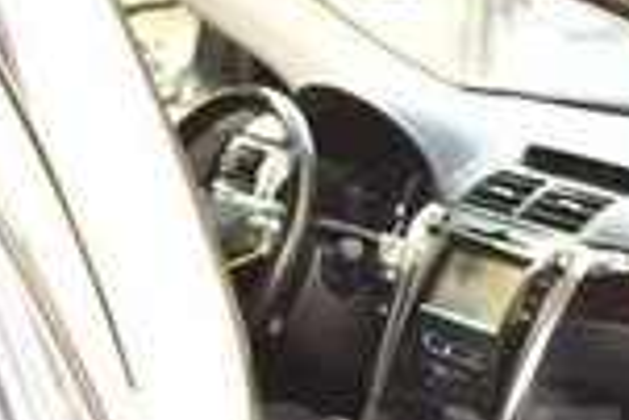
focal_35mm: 183
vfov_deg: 7.5
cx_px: 196
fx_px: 3200
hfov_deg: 11.2
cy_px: 468
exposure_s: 1/200
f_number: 4.5
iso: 220
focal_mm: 28
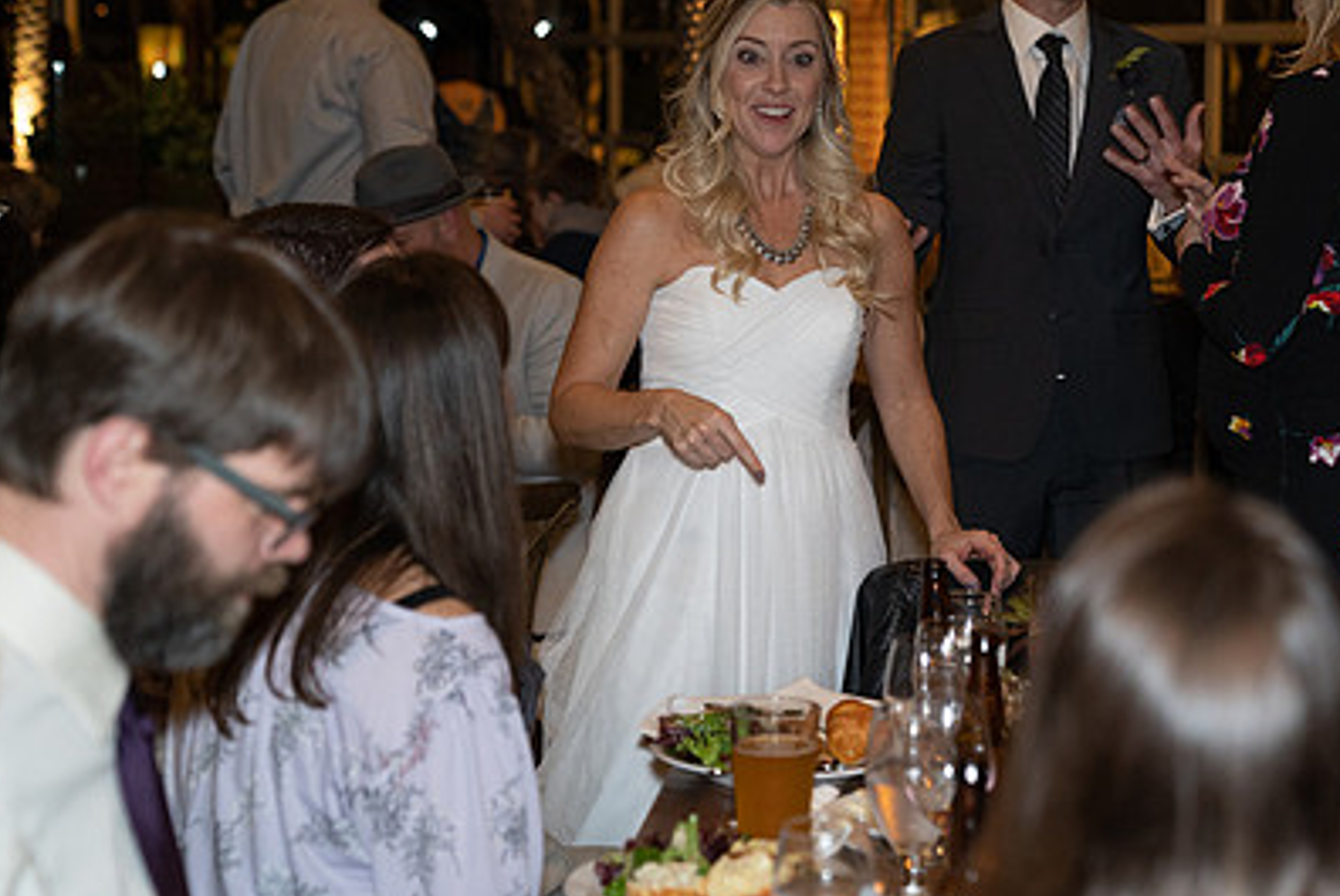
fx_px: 2944
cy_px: 292
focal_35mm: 79
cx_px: 907
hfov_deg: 25.5
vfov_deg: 17.3
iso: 2000
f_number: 2.8
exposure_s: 1/125
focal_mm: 54
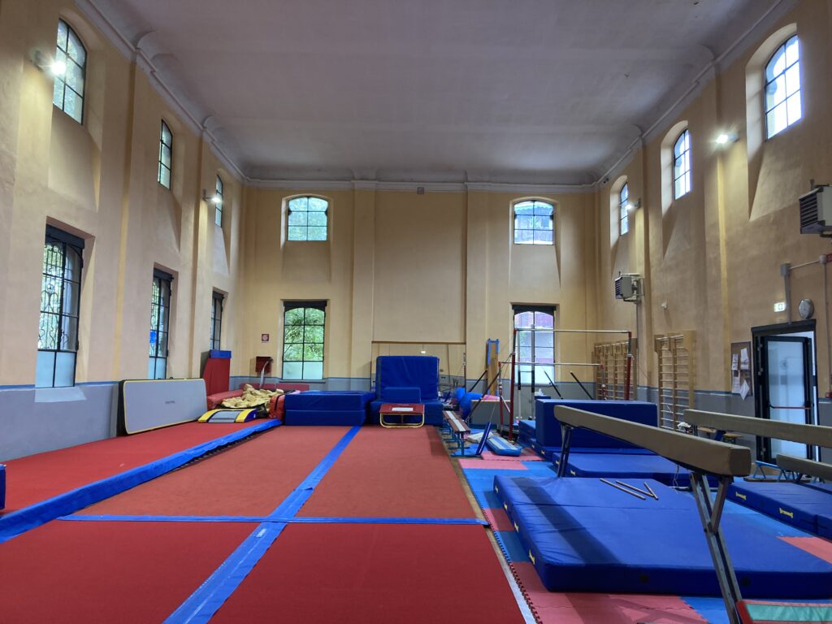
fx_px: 673
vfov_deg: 49.7
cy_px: 312
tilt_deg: +5.3
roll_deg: -1.2
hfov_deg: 63.4
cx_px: 416
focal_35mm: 28
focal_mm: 3.99
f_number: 1.8
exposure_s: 1/60
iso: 100
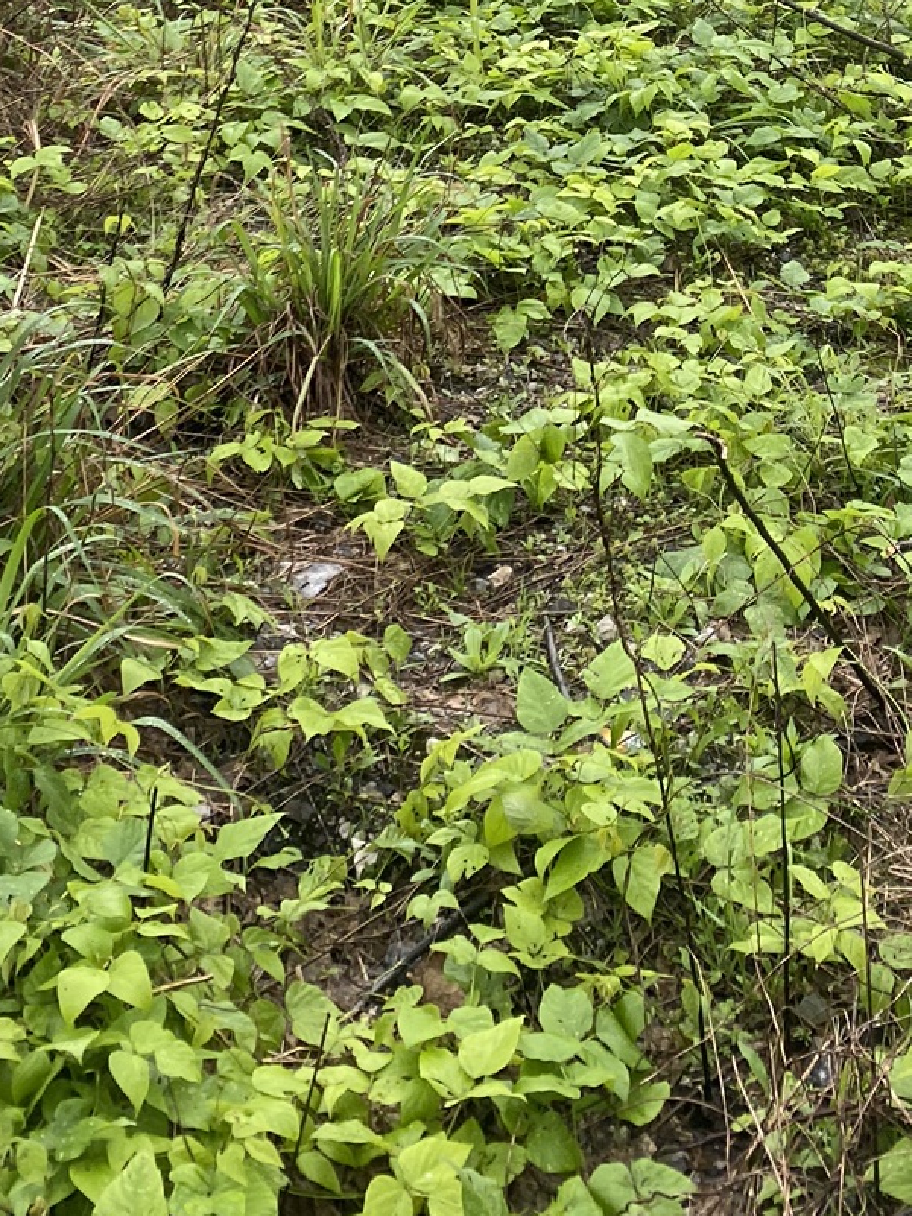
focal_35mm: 65
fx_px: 2283
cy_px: -274
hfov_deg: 22.5
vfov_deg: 26.3
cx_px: 622
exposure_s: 1/405
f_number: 1.8
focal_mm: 4.25
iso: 32
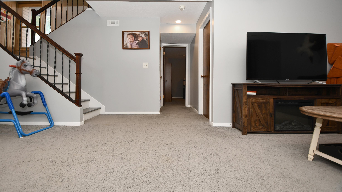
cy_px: 80
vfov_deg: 66.6
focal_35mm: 16
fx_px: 145
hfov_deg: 99.4
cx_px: 169
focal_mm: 10
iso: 200
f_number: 5
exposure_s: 1/60
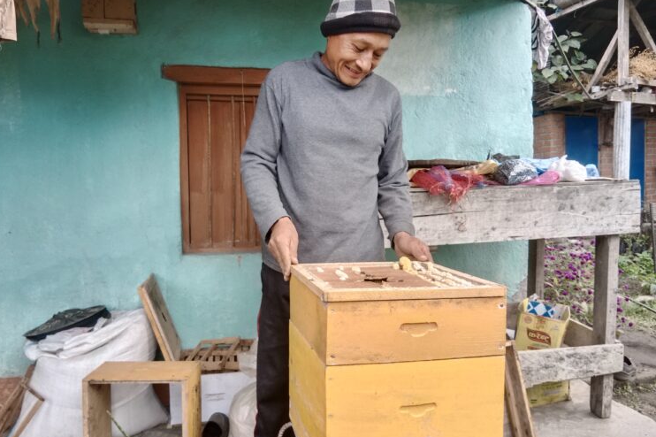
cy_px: 224
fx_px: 510
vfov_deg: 46.4
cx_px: 317
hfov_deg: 65.5
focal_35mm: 28
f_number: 1.8
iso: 563
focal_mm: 3.96
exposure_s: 1/100
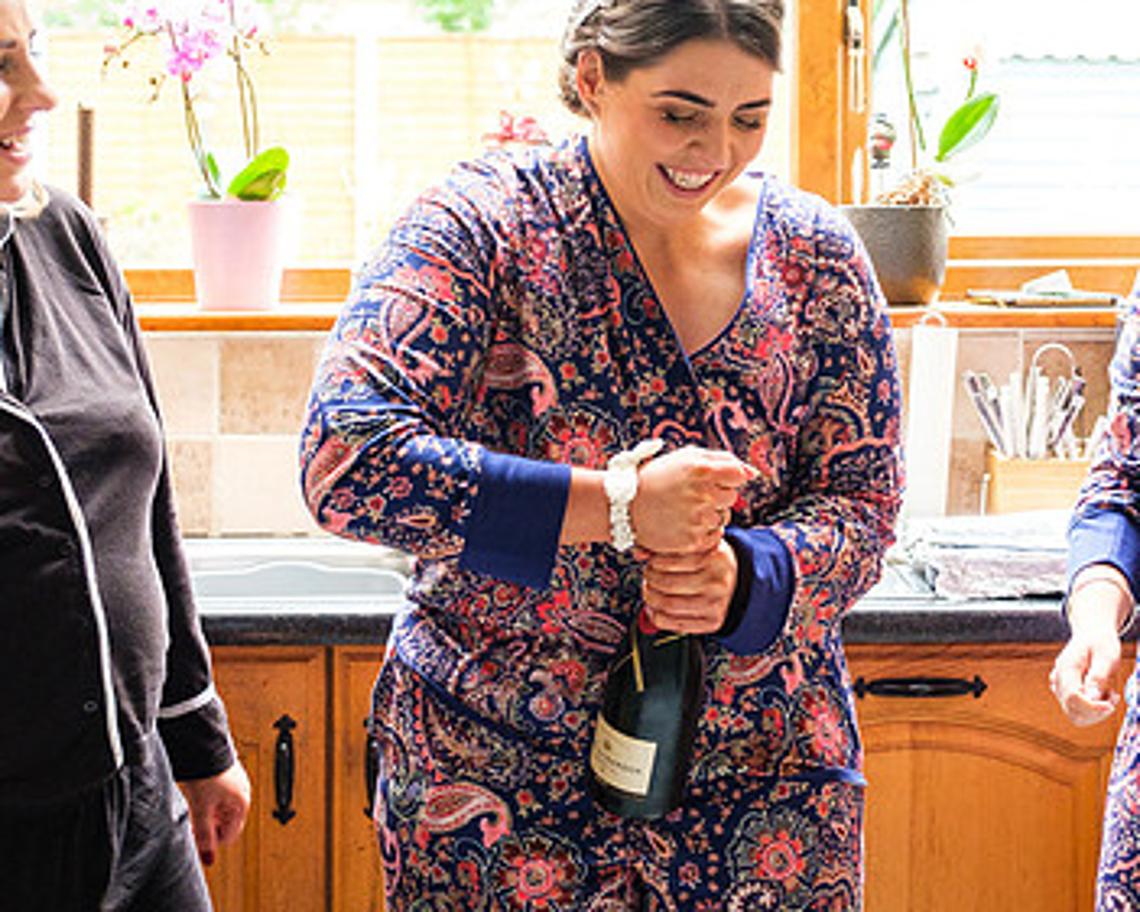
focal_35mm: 93
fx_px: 3139
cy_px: 227
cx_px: 694
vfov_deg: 16.5
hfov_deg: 20.6
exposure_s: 1/160
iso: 1600
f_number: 2.8
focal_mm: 30.2
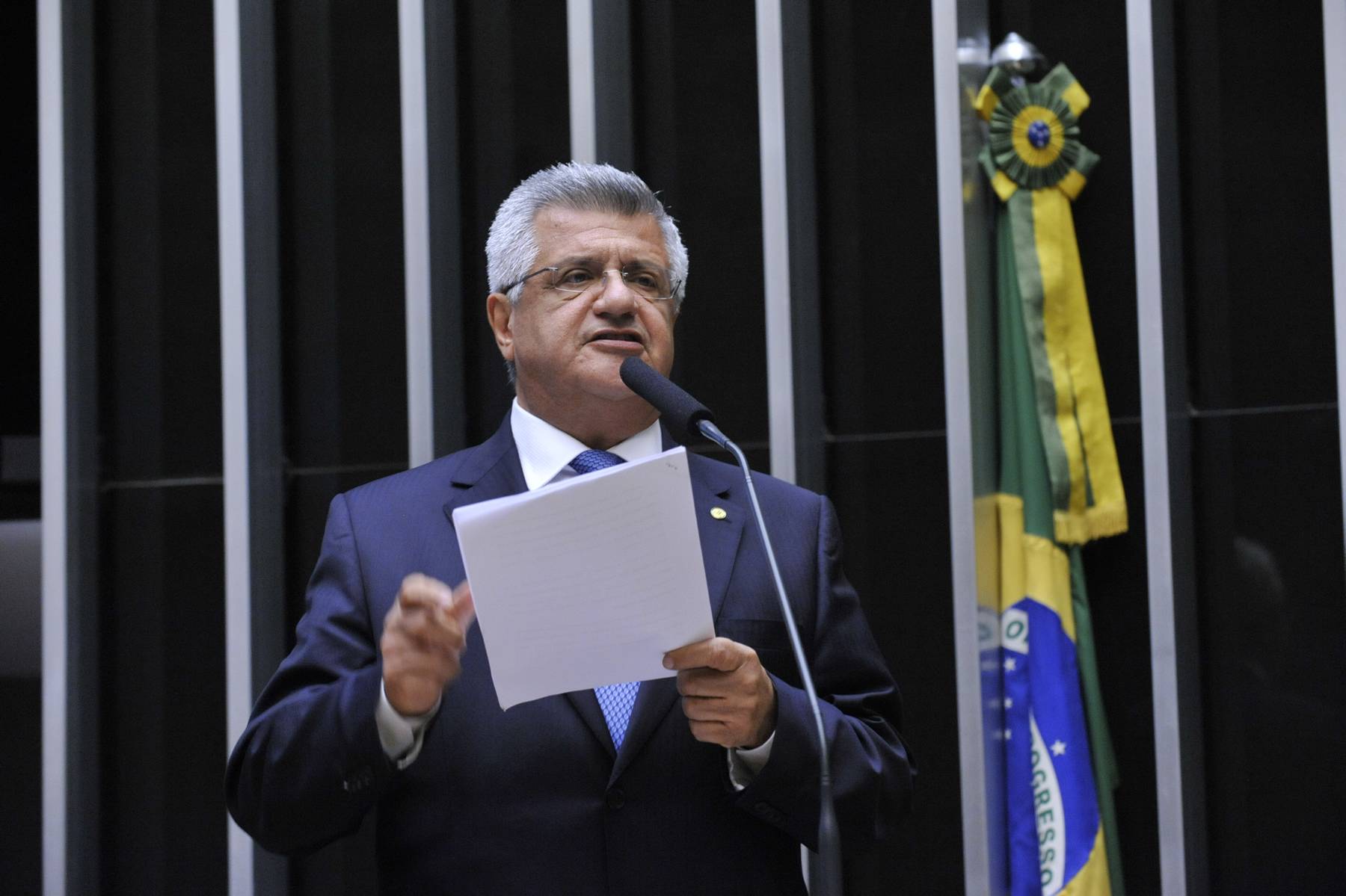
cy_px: 448
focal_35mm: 116
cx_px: 673
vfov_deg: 11.8
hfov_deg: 17.6
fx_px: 4336
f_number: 5
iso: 3200
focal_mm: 116
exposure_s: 1/60
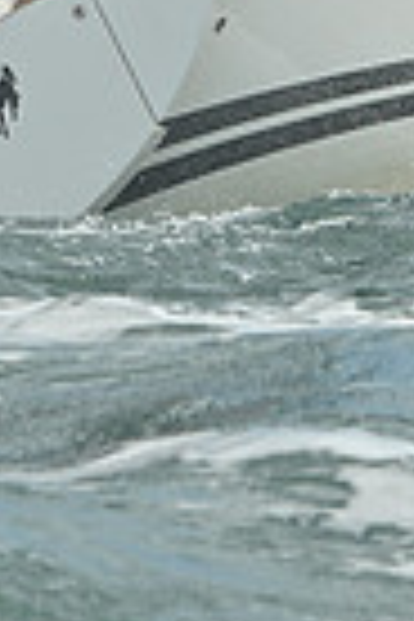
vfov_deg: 4.4
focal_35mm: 471
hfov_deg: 2.9
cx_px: 220
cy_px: -133
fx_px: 8124
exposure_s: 1/1250
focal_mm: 112
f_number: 11
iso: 320
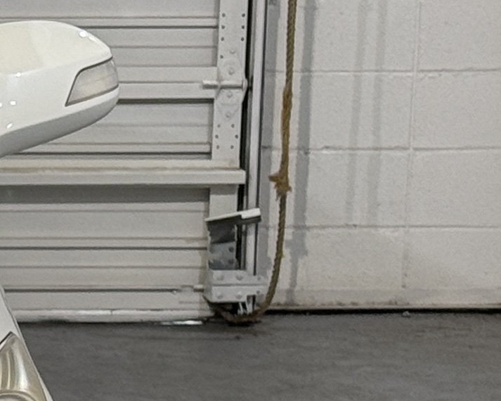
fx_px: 3928
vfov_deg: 5.8
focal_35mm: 265
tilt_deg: -9.2
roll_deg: -0.5
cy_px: 353
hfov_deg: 6.9
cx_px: -664
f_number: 1.78
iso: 50
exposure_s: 1/60
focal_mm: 6.76
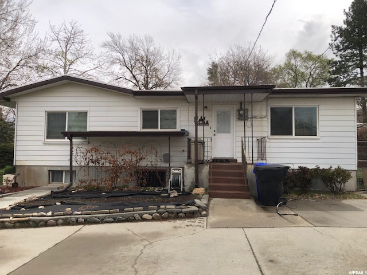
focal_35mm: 28
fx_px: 297
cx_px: 184
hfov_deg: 63.4
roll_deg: +0.2
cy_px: 138
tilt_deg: +3.0
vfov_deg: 49.7
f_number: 1.8
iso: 20
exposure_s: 1/2525
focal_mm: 3.99
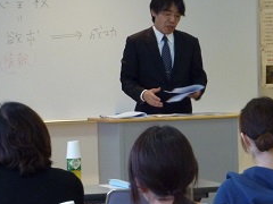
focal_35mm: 220
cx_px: 171
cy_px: 45
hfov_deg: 9.0
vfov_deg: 6.7
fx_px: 1735
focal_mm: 18.2
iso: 400
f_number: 4.4
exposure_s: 1/50
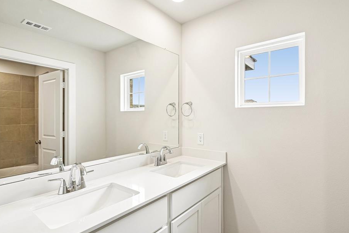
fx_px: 174
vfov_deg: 67.3
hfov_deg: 89.8
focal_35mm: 18
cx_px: 191
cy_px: 117
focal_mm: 16
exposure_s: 1/125
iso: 400
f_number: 8
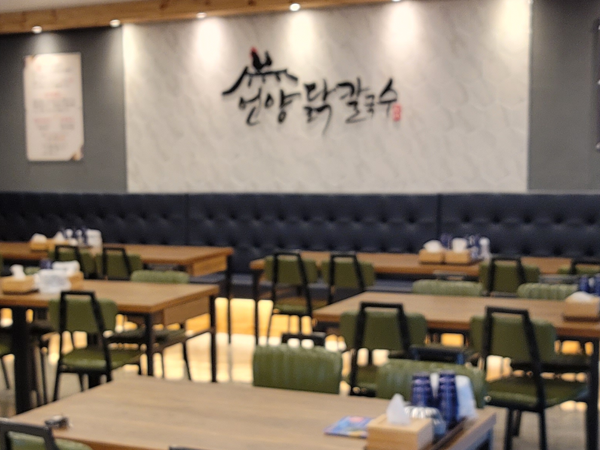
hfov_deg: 29.8
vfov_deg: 22.8
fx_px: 1109
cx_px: 155
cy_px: 298
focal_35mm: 64
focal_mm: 7
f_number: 1.8
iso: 250
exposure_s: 1/120
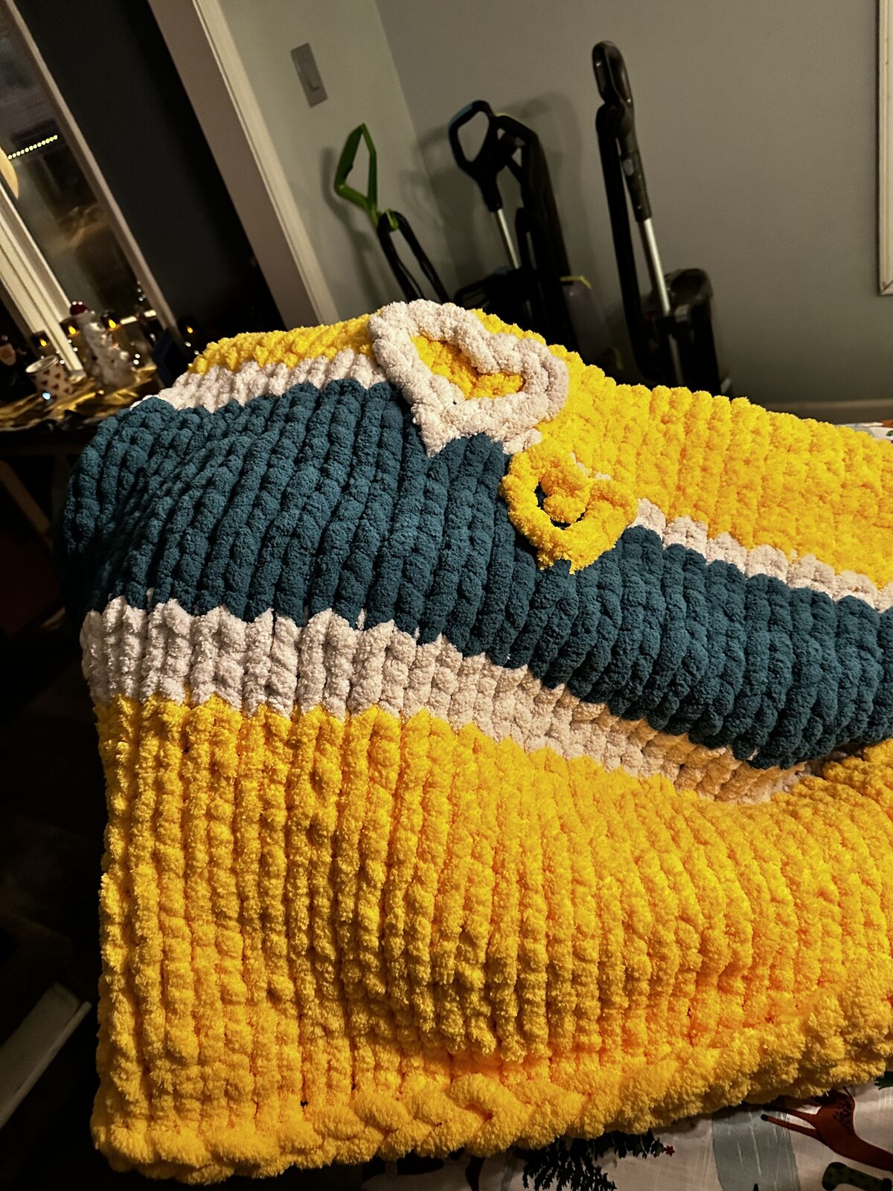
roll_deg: +18.1
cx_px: 446
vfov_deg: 71.6
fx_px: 826
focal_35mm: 24
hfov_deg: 56.8
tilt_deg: -34.3
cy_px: 596
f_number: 1.78
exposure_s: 1/60
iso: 800
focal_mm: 6.86
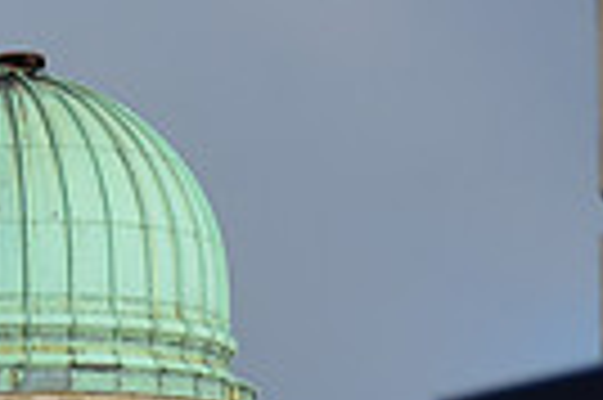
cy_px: 751
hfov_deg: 2.2
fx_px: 15695
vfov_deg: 1.5
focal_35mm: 938
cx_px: -572
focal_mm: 145
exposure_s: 1/800
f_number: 7.1
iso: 200
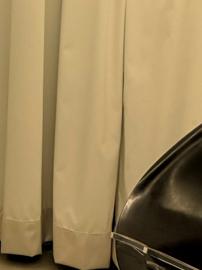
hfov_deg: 16.6
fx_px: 677
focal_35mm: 87
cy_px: -48
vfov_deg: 21.1
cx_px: -5
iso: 640
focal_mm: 6.76
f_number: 1.78
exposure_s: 1/60
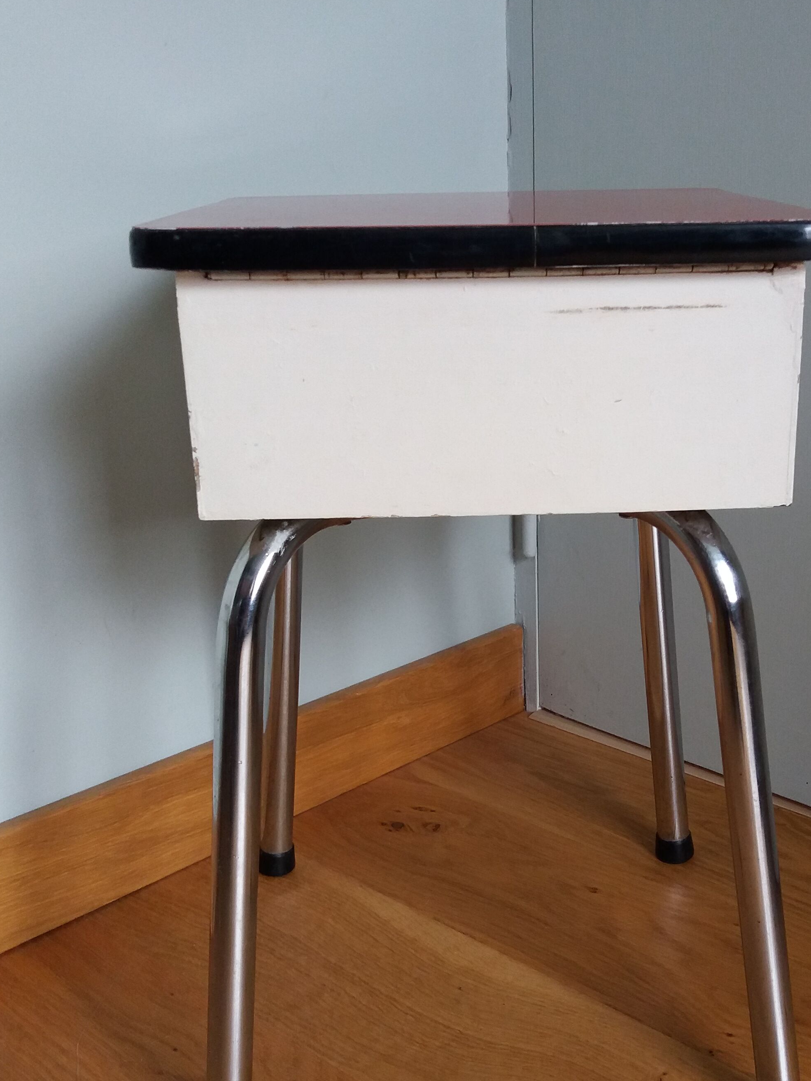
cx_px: 522
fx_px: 1375
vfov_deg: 42.8
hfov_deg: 32.7
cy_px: 634
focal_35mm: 44
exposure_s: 1/33
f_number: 1.9
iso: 125
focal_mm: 3.7
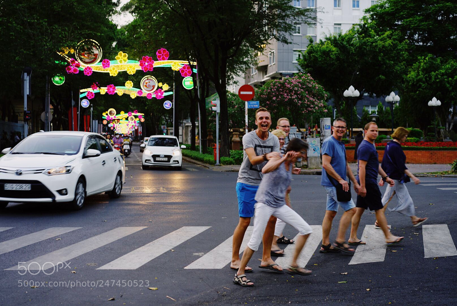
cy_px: 153
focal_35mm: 55
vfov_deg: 24.7
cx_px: 228
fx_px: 699
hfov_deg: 36.2
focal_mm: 55
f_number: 3.2
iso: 160
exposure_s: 1/60
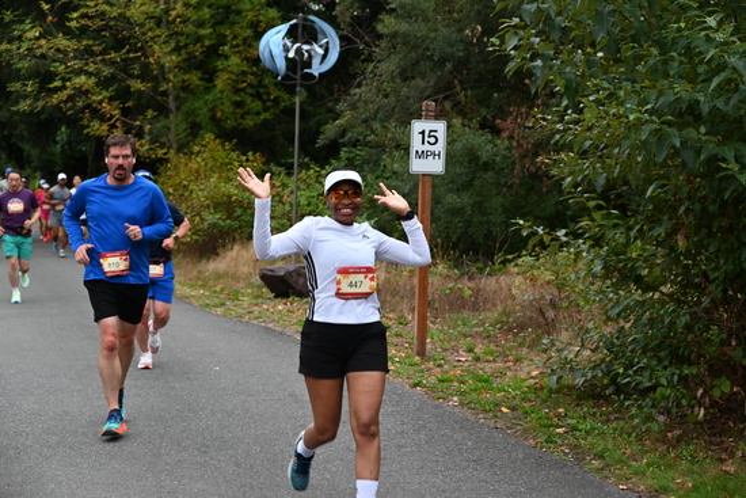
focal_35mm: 70
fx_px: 1451
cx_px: 373
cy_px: 249
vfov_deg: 19.5
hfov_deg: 28.8
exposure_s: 1/125
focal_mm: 70
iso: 500
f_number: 6
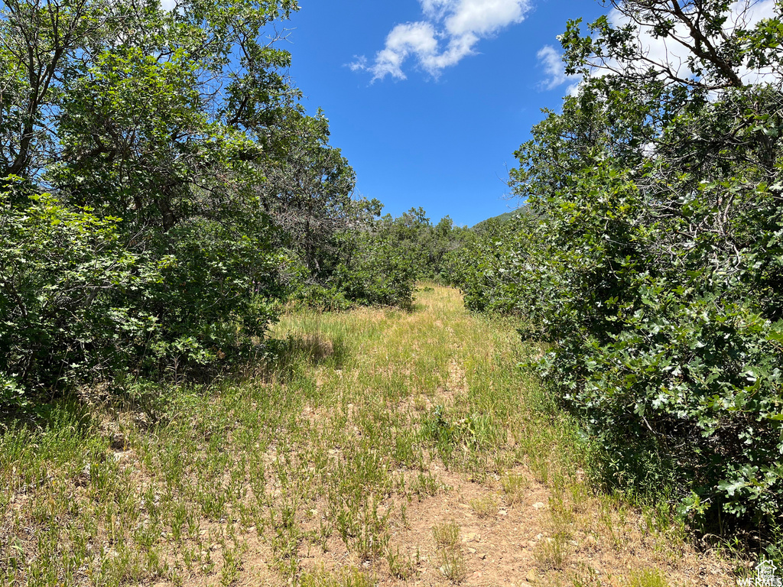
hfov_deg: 67.3
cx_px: 392
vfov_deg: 53.1
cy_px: 294
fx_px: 588
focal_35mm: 26
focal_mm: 5.1
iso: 50
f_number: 1.6
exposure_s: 1/1992
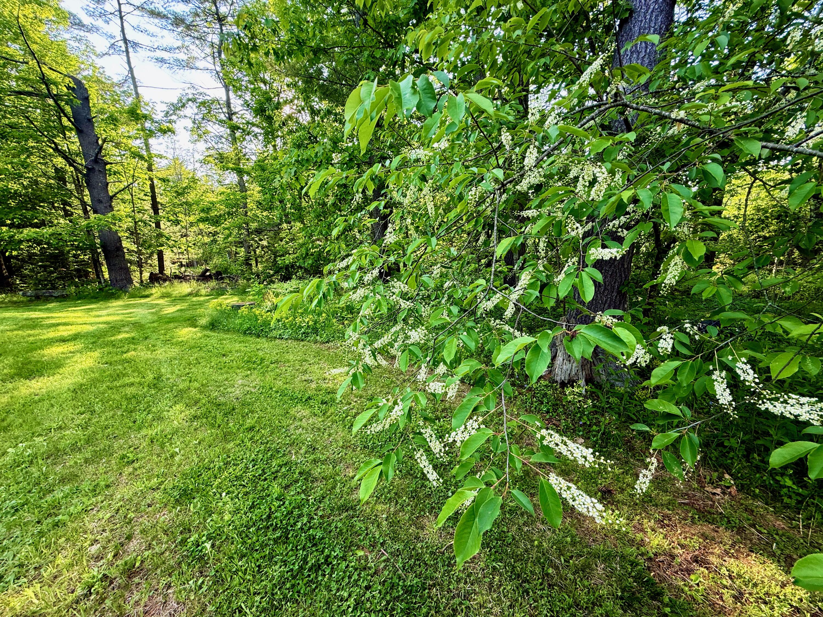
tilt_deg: -10.1
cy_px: 308
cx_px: 412
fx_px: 333
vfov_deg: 85.7
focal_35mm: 14
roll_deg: +1.9
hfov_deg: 102.1
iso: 50
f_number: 2.2
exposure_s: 1/99
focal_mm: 2.22
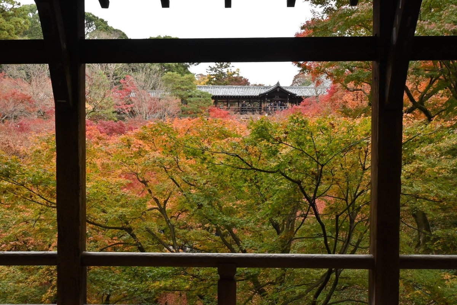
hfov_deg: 55.1
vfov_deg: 38.4
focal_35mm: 34
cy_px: 152
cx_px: 228
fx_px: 438
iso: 640
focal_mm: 23
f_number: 10
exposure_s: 1/40
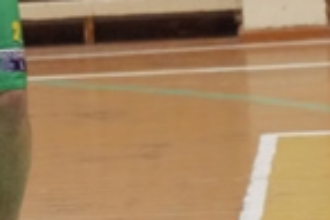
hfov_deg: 4.8
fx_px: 3868
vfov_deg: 3.2
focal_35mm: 422
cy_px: -209
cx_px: -444
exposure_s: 1/200
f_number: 3.5
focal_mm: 50
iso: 1600
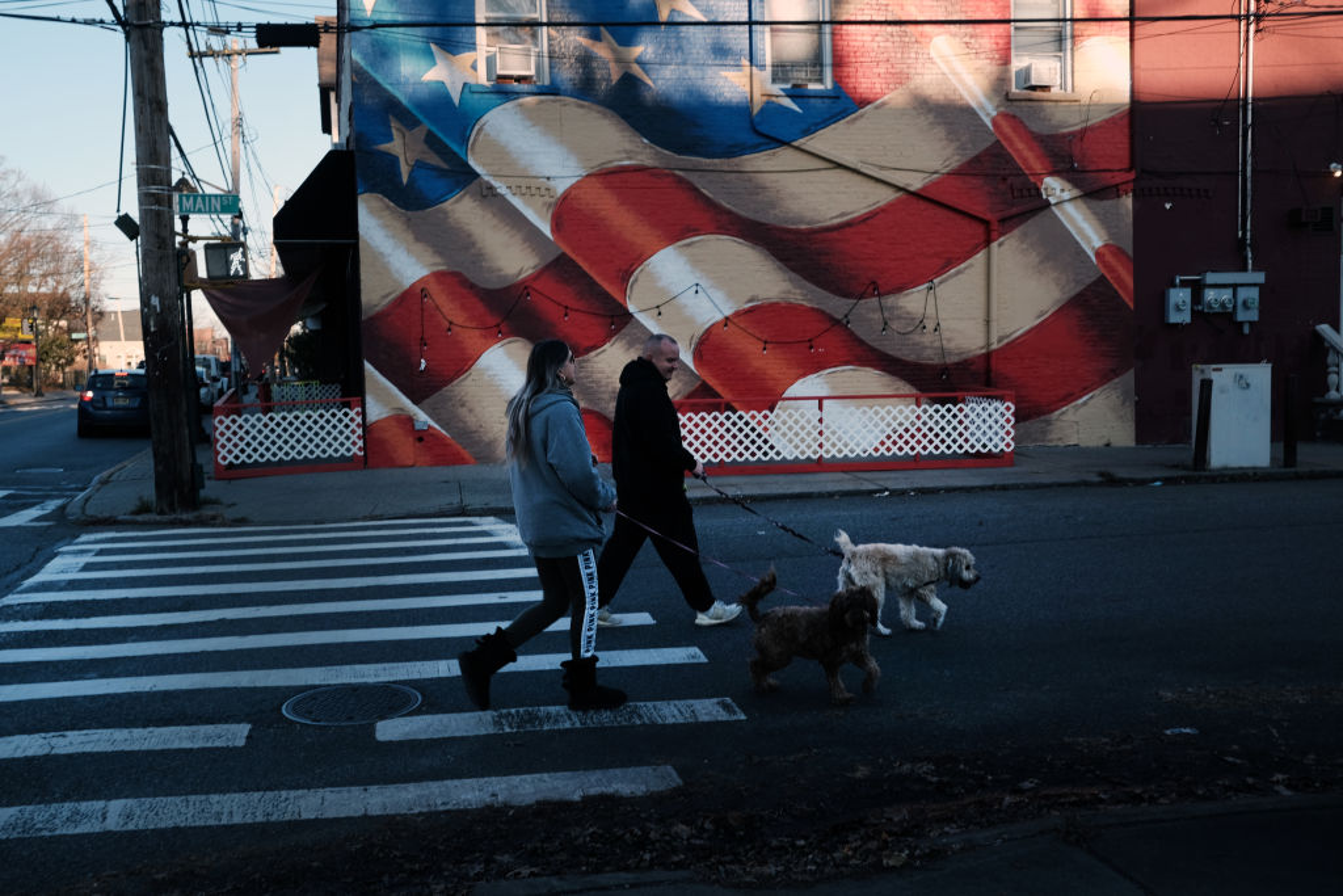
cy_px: 448
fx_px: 1306
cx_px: 672
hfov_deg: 54.4
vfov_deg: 37.9
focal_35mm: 35
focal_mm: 23
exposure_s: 1/200
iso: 160
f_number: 5.6
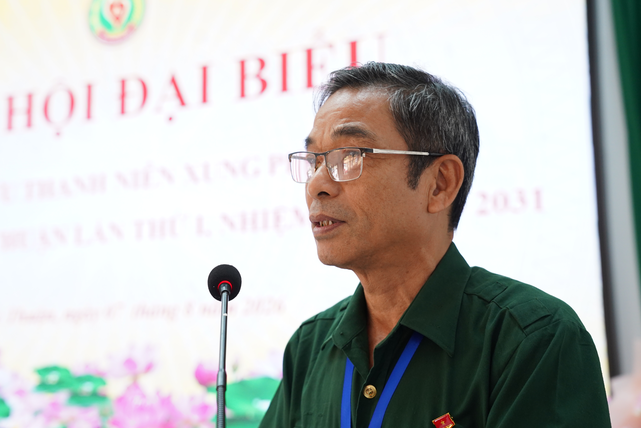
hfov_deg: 35.4
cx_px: 274
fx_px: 1001
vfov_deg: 24.1
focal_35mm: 56
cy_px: 184
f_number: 4
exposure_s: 1/100
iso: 1600
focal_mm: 48.2
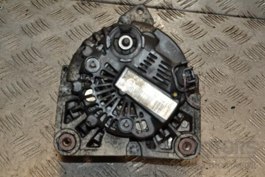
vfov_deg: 15.7
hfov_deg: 23.4
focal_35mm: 87
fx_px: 640
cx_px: 132
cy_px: 88
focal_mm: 58
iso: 800
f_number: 8
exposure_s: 1/200
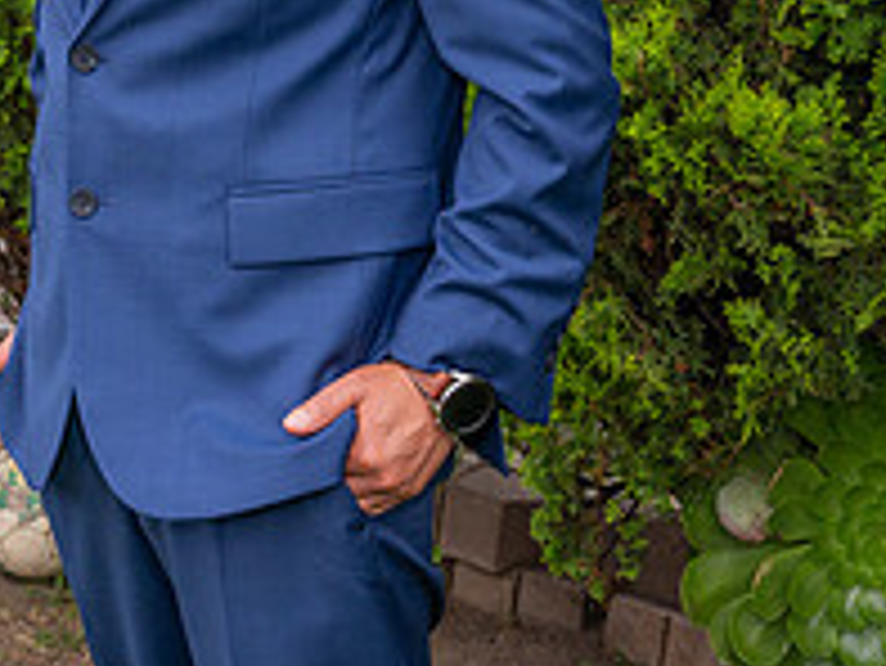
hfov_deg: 19.6
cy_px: -137
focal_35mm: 99
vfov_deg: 14.5
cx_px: 180
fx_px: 2535
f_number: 8
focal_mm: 35
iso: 250
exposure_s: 1/160
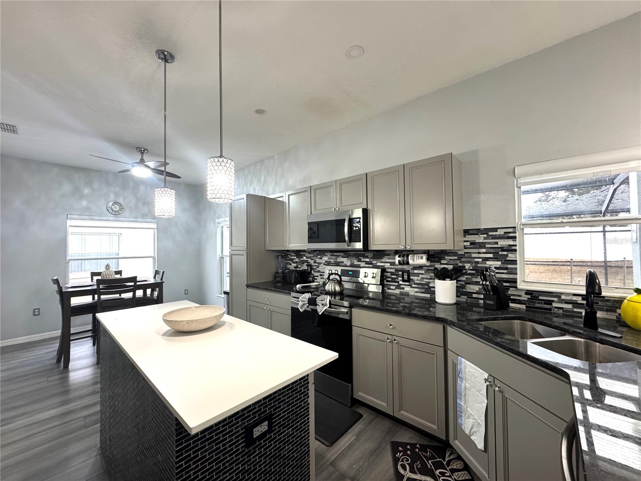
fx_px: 259
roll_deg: +0.8
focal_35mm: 14
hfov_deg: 102.1
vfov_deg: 85.7
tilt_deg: +0.5
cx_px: 320
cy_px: 240
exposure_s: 1/60
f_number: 2.2
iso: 320
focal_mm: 2.22
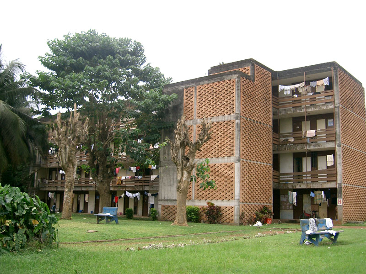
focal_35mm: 39
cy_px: 137
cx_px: 183
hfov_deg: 47.9
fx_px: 412
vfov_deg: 36.8
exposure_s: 1/640
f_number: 2.8
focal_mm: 8
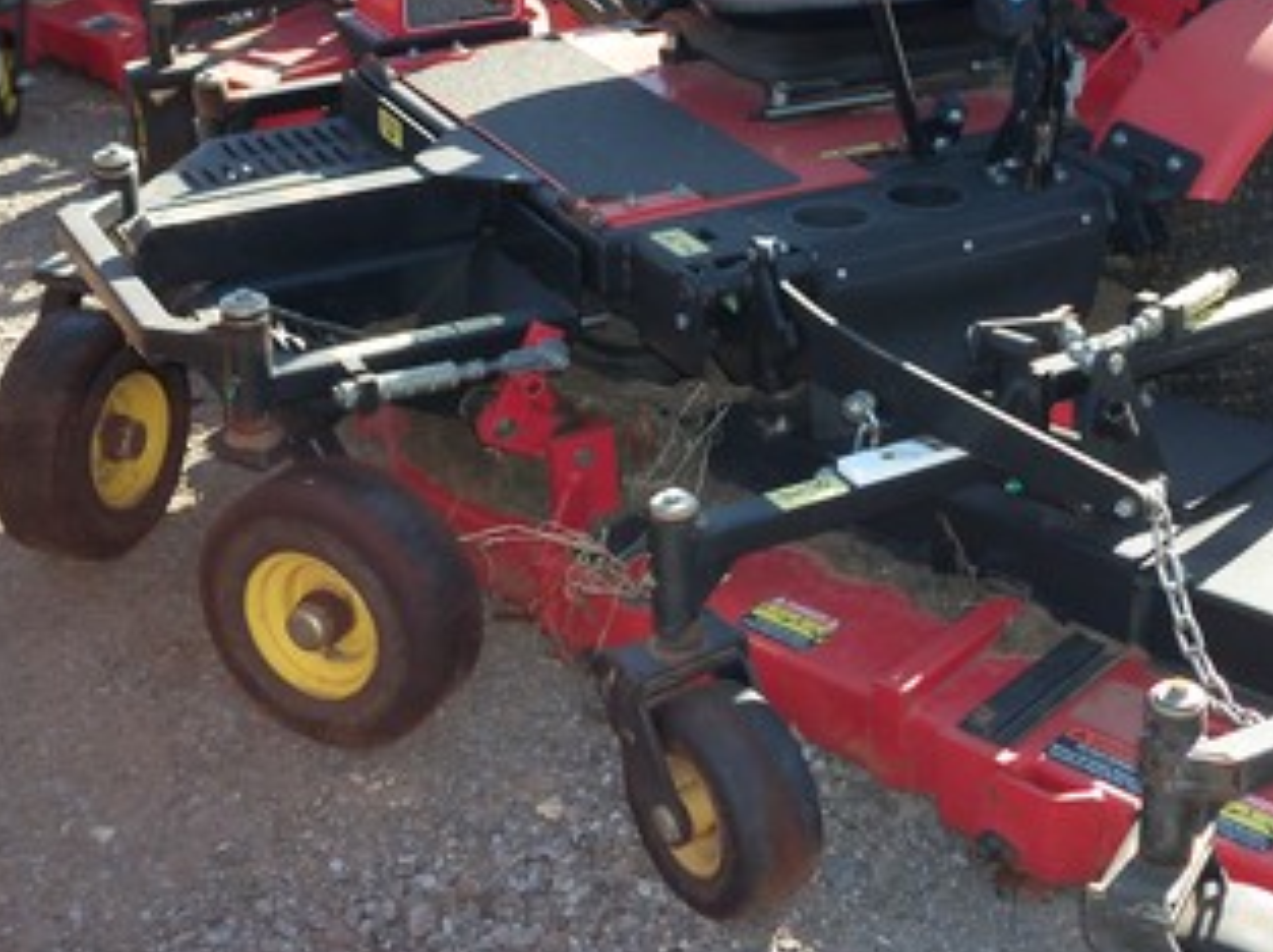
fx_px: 2167
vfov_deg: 24.4
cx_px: 801
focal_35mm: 59
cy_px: 187
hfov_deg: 32.6
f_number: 2.9
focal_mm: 5.7
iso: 80
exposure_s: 1/320
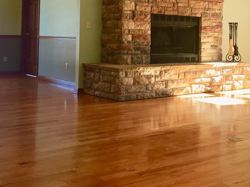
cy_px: 23
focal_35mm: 57
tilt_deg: +1.0
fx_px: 412
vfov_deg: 25.0
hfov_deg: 33.0
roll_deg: -0.6
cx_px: 191
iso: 32
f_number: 2.2
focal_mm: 4.15
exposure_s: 1/60
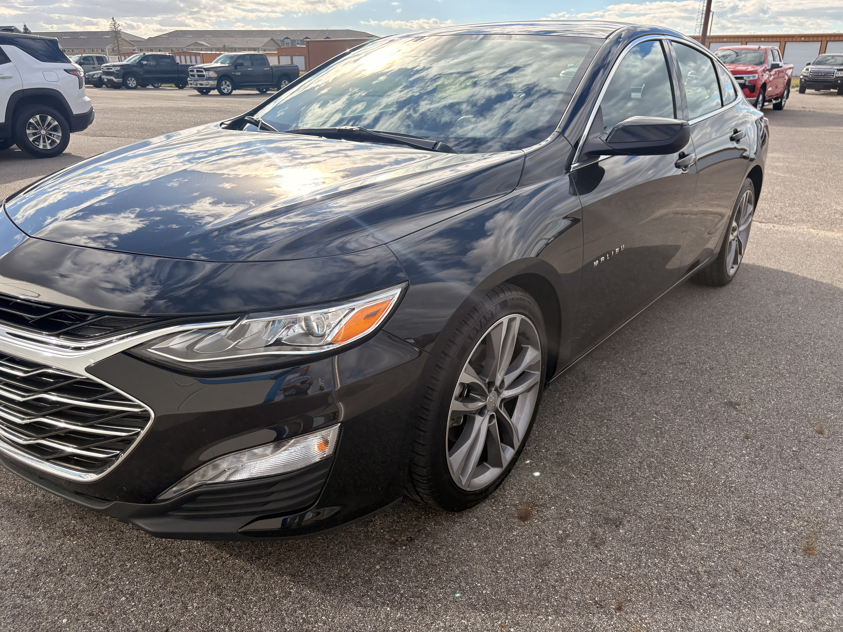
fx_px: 633
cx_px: 422
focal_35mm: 26
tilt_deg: -18.4
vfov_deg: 53.1
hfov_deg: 67.3
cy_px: 316
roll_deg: +2.8
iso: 64
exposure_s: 1/2865
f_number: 1.6
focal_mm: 5.96
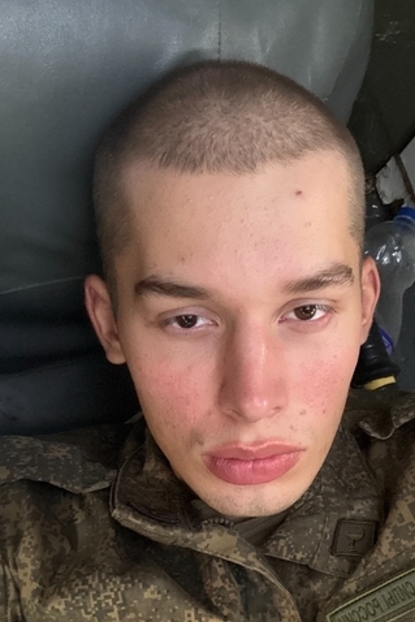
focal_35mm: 40
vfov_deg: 47.6
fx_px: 691
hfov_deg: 33.2
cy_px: 416
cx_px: 263
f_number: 1.9
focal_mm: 2.69
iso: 320
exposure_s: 1/40
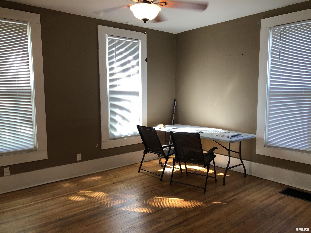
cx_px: 156
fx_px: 252
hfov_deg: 63.4
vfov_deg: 49.7
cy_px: 116
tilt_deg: -6.7
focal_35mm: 28
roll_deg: +0.0
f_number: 1.8
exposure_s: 1/17
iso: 40
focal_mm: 3.99
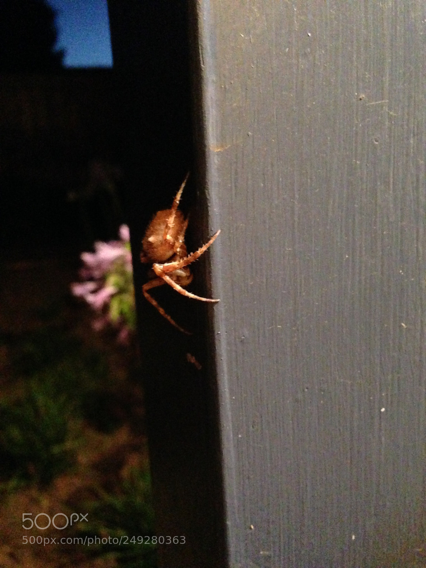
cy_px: 284
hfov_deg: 42.9
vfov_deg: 55.4
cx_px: 213
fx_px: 541
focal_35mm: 33
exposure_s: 1/15
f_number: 2.4
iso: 1600
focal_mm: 4.12
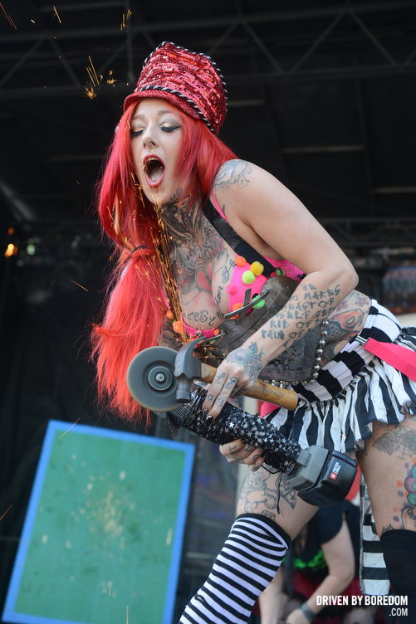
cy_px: 312
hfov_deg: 28.1
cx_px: 208
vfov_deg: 41.1
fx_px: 832
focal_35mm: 48
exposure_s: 1/160
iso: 200
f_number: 4
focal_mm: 48
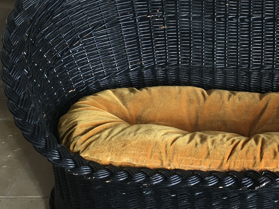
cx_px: 246
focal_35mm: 63
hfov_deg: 29.6
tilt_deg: -27.9
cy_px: 51
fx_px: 508
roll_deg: +0.6
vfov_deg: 23.0
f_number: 2.2
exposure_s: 1/33
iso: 80
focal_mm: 4.15
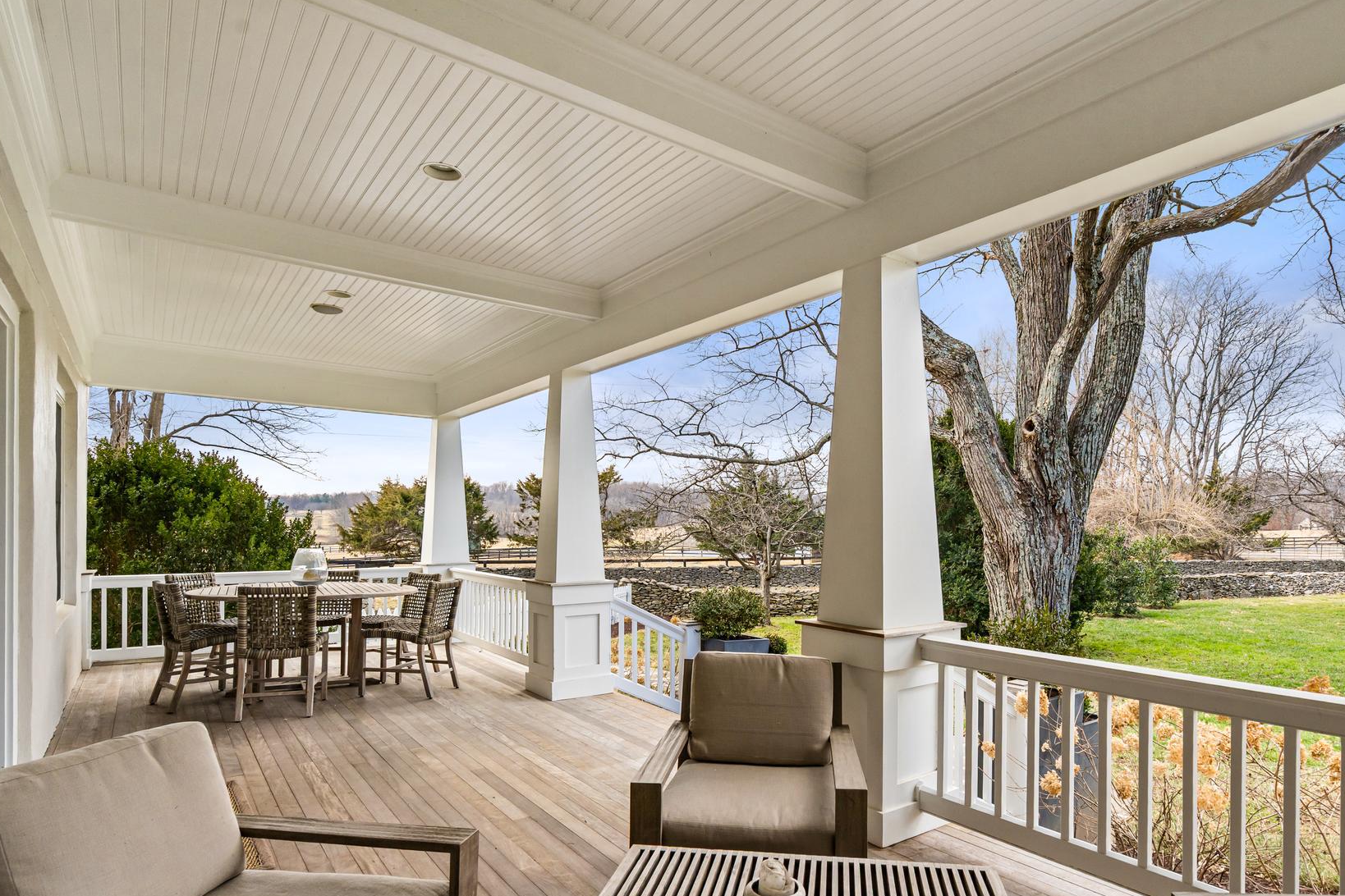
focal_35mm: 20
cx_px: 769
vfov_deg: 61.6
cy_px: 517
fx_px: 747
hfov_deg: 83.5
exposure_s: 1/100
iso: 320
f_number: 10
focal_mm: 16
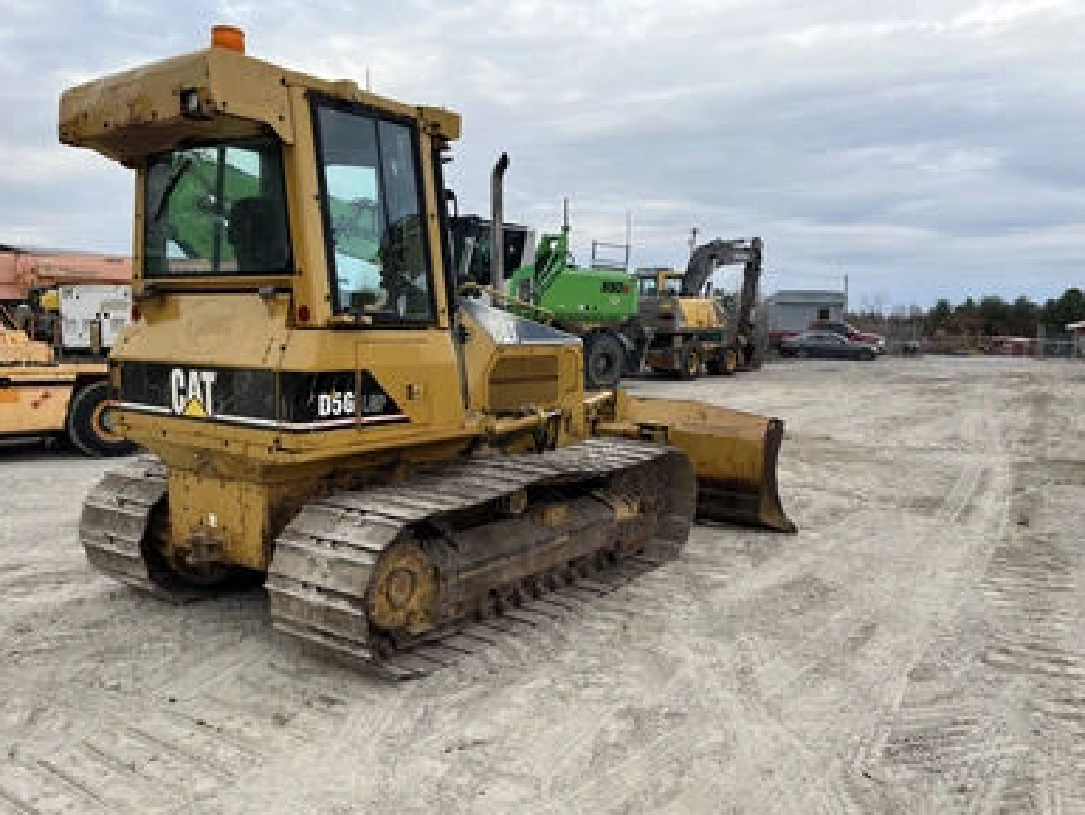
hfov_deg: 65.3
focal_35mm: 27
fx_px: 847
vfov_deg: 51.4
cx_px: 533
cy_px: 412
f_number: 1.6
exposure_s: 1/787
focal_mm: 5.1
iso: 50
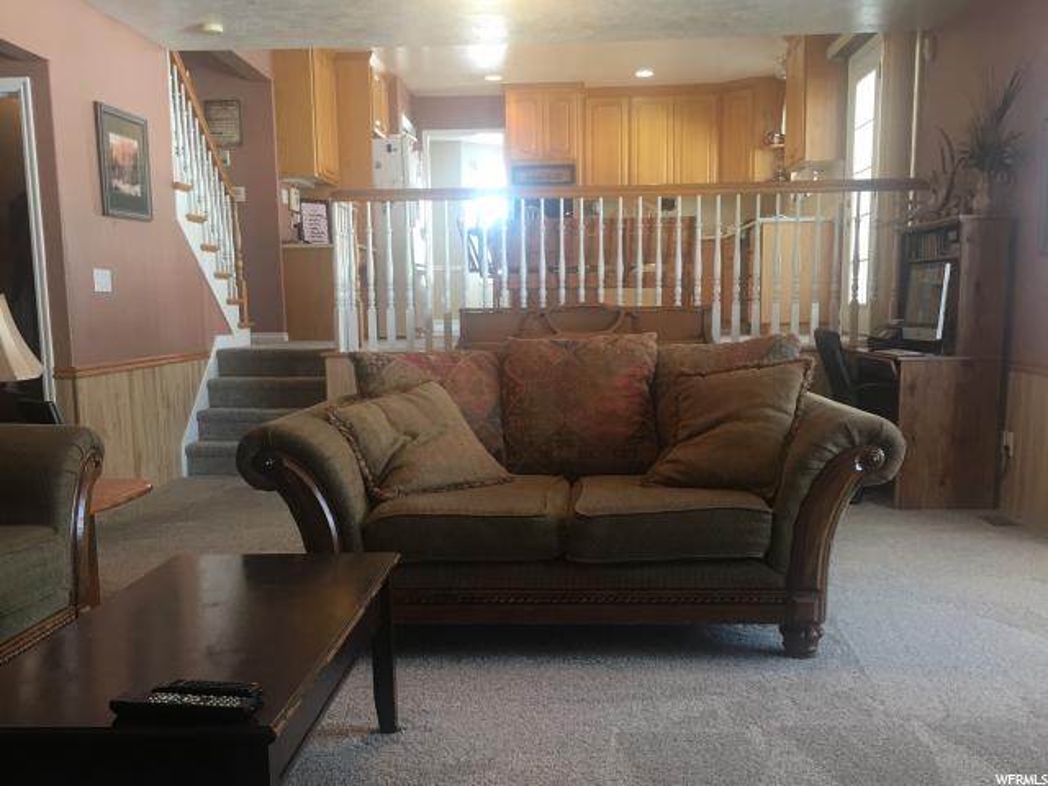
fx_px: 878
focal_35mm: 29
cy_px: 393
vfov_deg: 48.2
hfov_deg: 61.7
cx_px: 524
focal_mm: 4.15
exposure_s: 1/15
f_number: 2.2
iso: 25
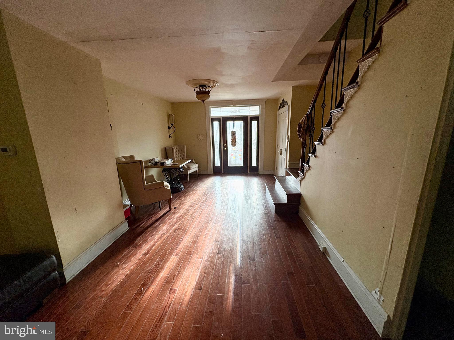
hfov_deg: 102.1
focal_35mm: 14
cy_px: 170
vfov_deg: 85.7
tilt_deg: -13.2
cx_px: 227
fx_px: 184
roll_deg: +2.1
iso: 100
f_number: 2.2
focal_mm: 2.22
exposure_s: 1/129
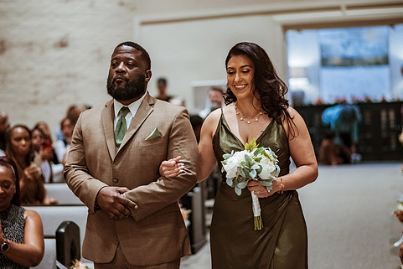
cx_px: 181
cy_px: 142
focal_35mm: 70
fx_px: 784
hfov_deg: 28.8
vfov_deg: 19.5
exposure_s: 1/640
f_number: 1.4
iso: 1600
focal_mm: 58
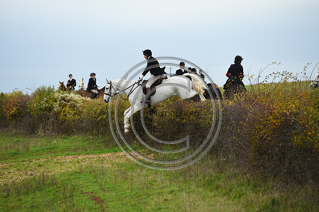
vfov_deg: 6.9
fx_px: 1771
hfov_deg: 10.3
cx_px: 160
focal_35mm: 200
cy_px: 106
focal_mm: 200
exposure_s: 1/1000
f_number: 5
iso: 1600
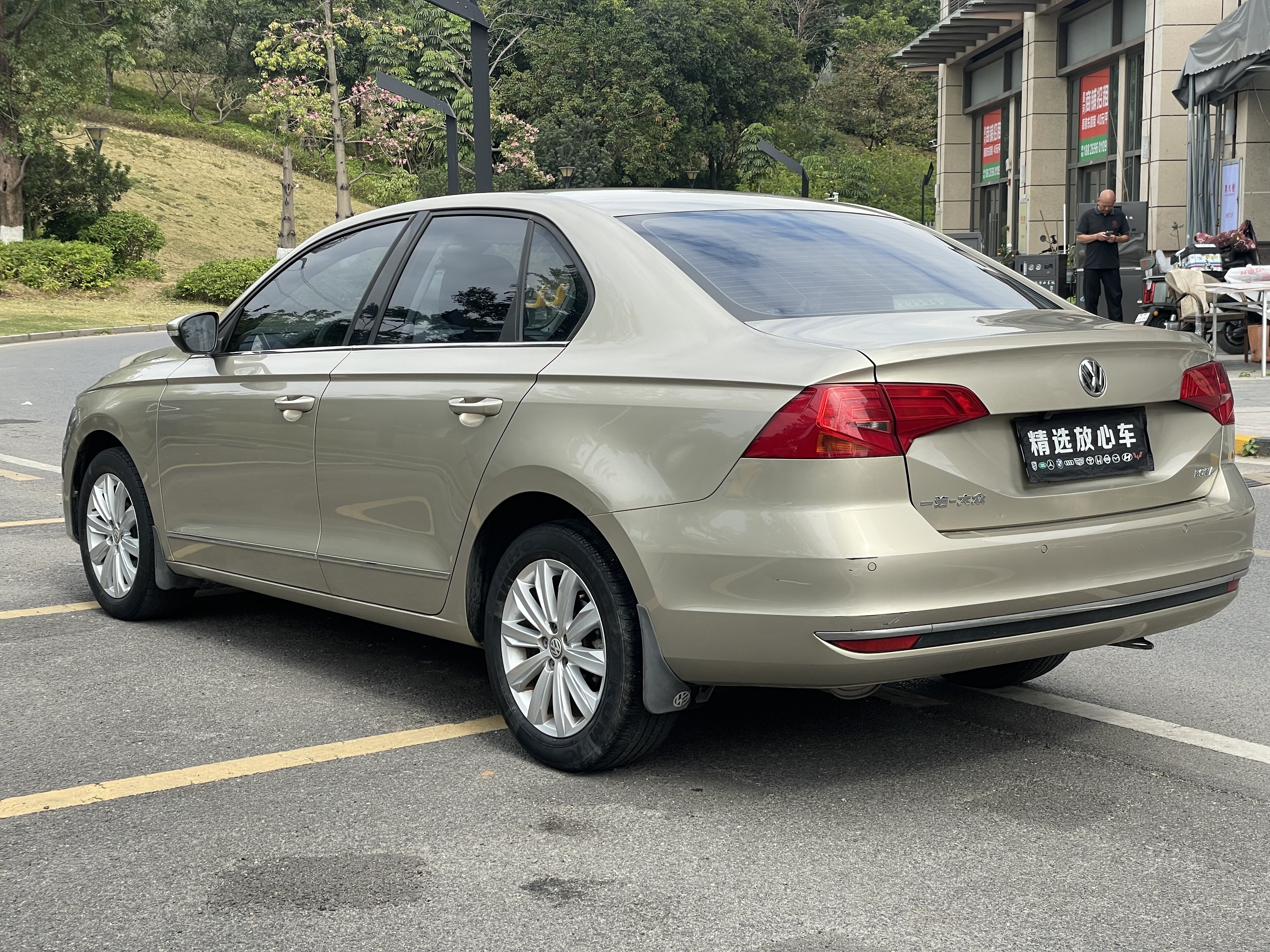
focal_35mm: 52
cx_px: 635
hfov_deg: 36.8
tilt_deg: -7.5
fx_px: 1908
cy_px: 476
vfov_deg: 28.0
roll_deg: +0.6
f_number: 2
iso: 25
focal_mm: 6
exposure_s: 1/705
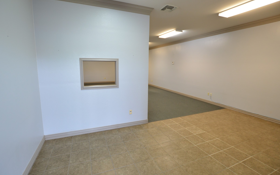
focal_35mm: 16
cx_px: 136
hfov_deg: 97.8
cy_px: 84
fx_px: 122
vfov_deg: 71.2
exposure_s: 1/60
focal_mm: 10
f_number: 3.5
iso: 450
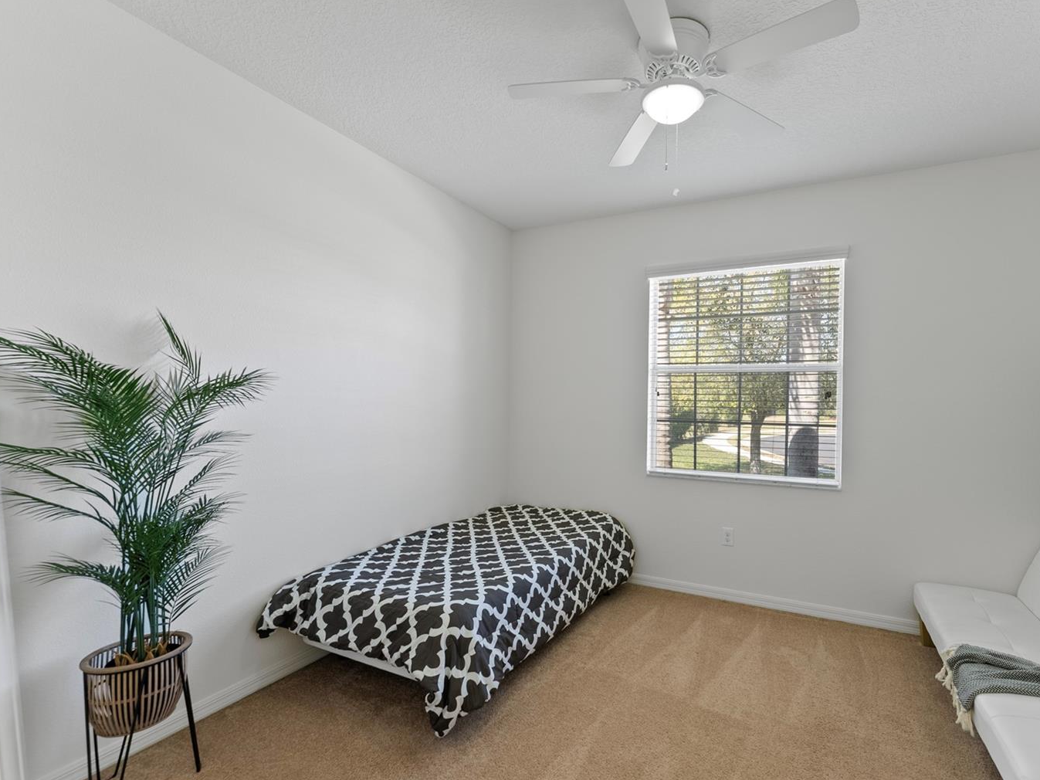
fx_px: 481
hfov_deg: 94.1
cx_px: 582
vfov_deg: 78.1
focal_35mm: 16
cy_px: 403
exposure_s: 1/5
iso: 250
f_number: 7.1
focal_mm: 14
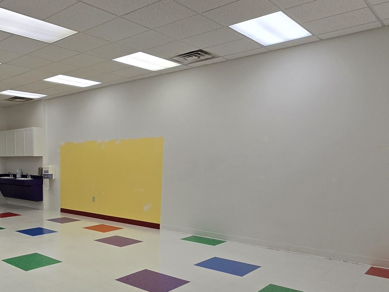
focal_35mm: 28
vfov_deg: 48.5
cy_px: 207
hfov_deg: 56.0
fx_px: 315
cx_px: 49
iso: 50
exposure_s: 1/260
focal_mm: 2.2
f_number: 2.2
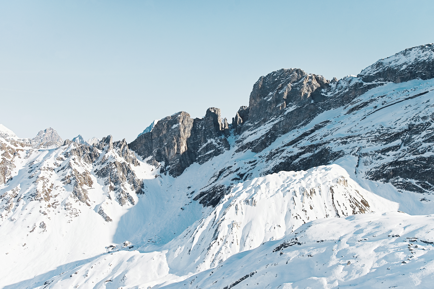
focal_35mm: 78
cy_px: 144
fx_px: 940
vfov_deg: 17.5
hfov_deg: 26.0
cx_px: 217
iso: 200
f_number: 4.5
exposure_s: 1/4000
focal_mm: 78
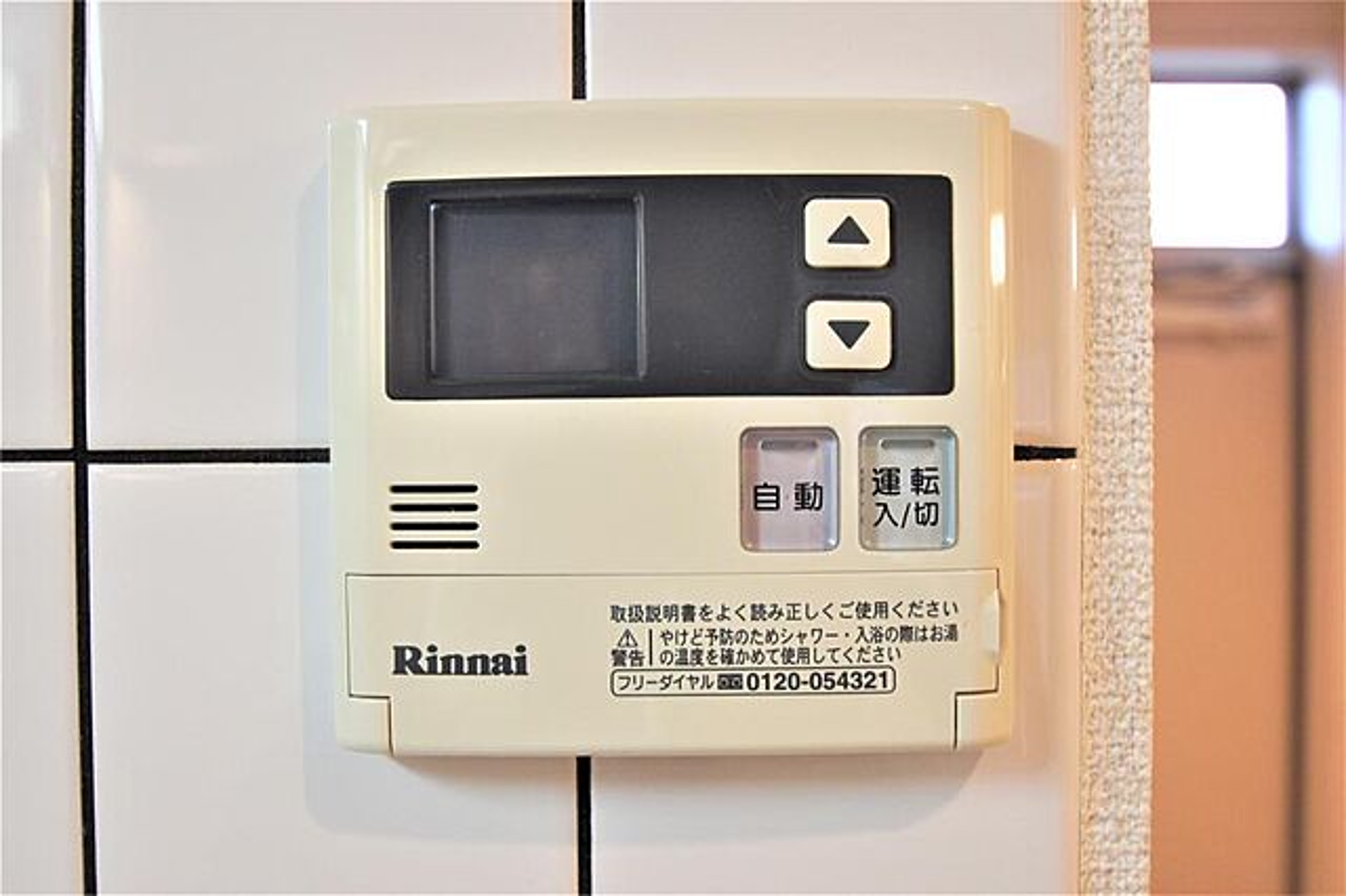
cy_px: 448
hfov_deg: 53.2
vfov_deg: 36.8
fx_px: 1345
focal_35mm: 36
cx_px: 673
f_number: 4.5
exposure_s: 1/40
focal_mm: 24
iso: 320
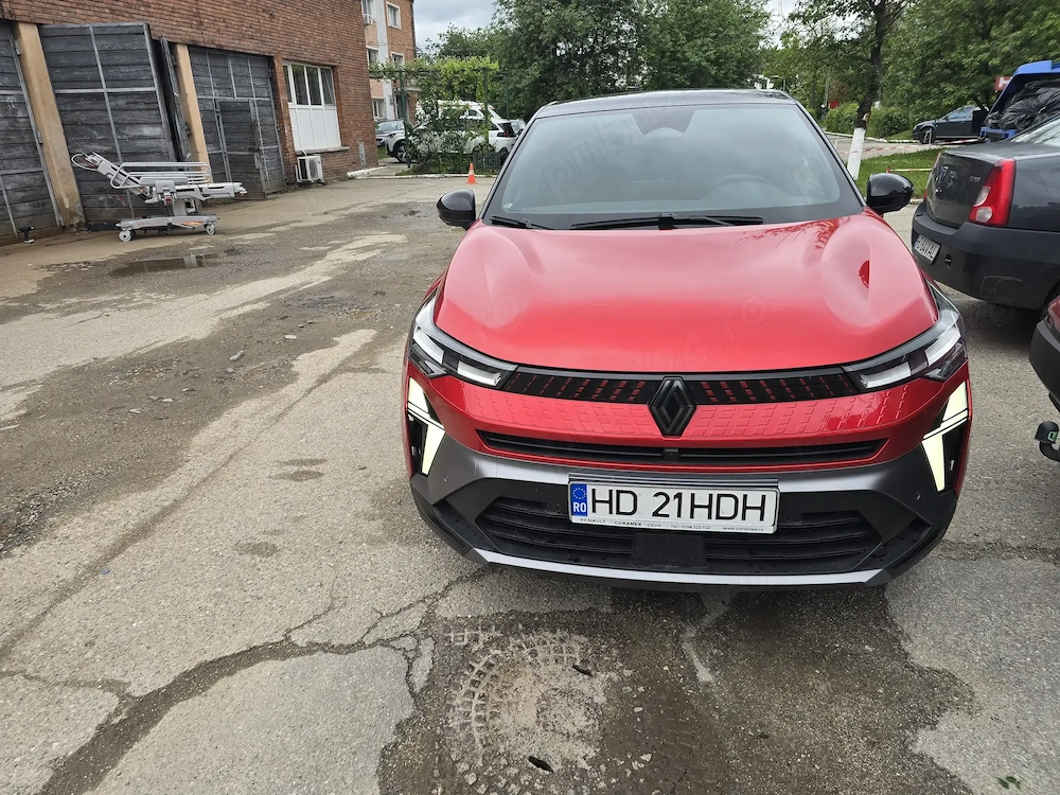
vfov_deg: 58.9
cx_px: 530
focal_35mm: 23
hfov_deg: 73.9
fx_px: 704
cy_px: 398
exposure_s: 1/180
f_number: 1.7
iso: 20
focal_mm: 6.3
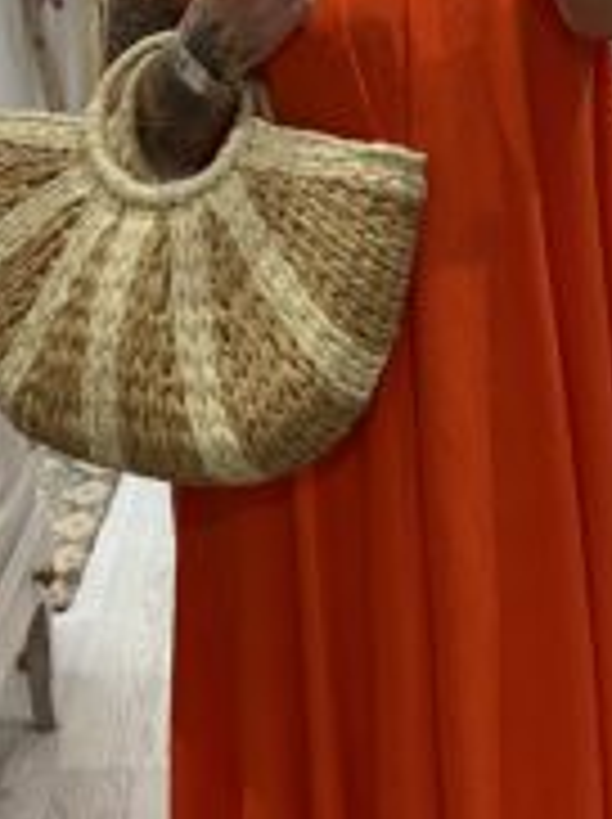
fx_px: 1300
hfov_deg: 26.4
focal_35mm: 55
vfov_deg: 34.7
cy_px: 284
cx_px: 382
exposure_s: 1/50
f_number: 1.6
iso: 80
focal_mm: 5.1
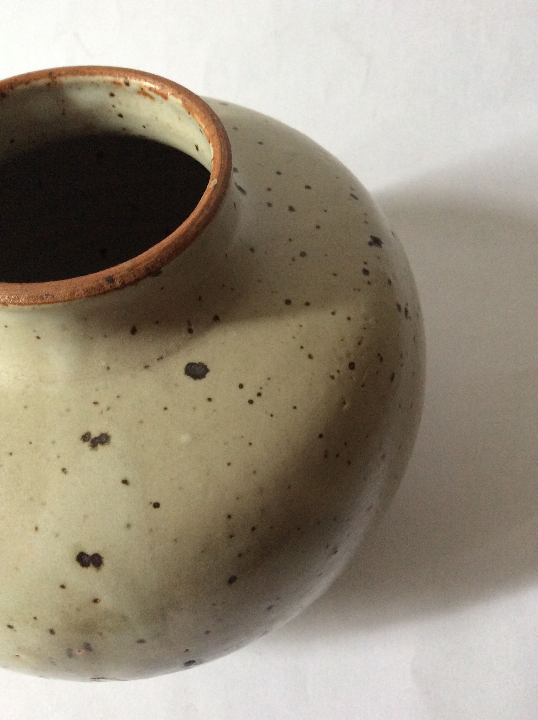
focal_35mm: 32
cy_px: 360
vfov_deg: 56.9
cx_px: 269
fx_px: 665
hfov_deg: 44.1
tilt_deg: -54.3
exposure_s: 1/25
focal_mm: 3.3
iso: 200
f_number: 2.4
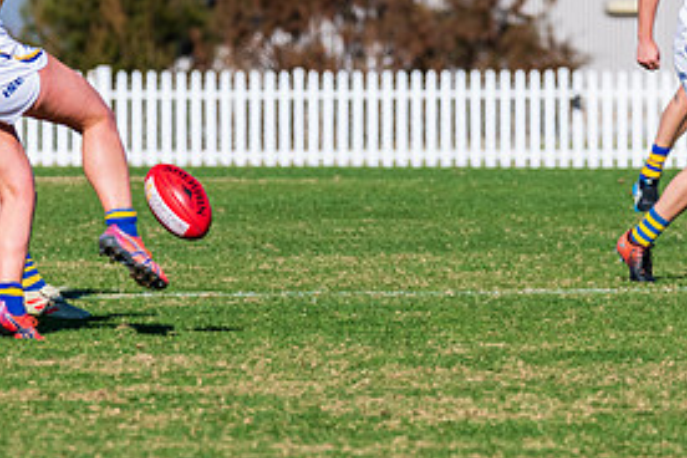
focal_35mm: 871
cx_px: 285
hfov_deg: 2.4
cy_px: 112
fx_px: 16620
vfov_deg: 1.6
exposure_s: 1/2000
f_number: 11
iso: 800
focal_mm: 380
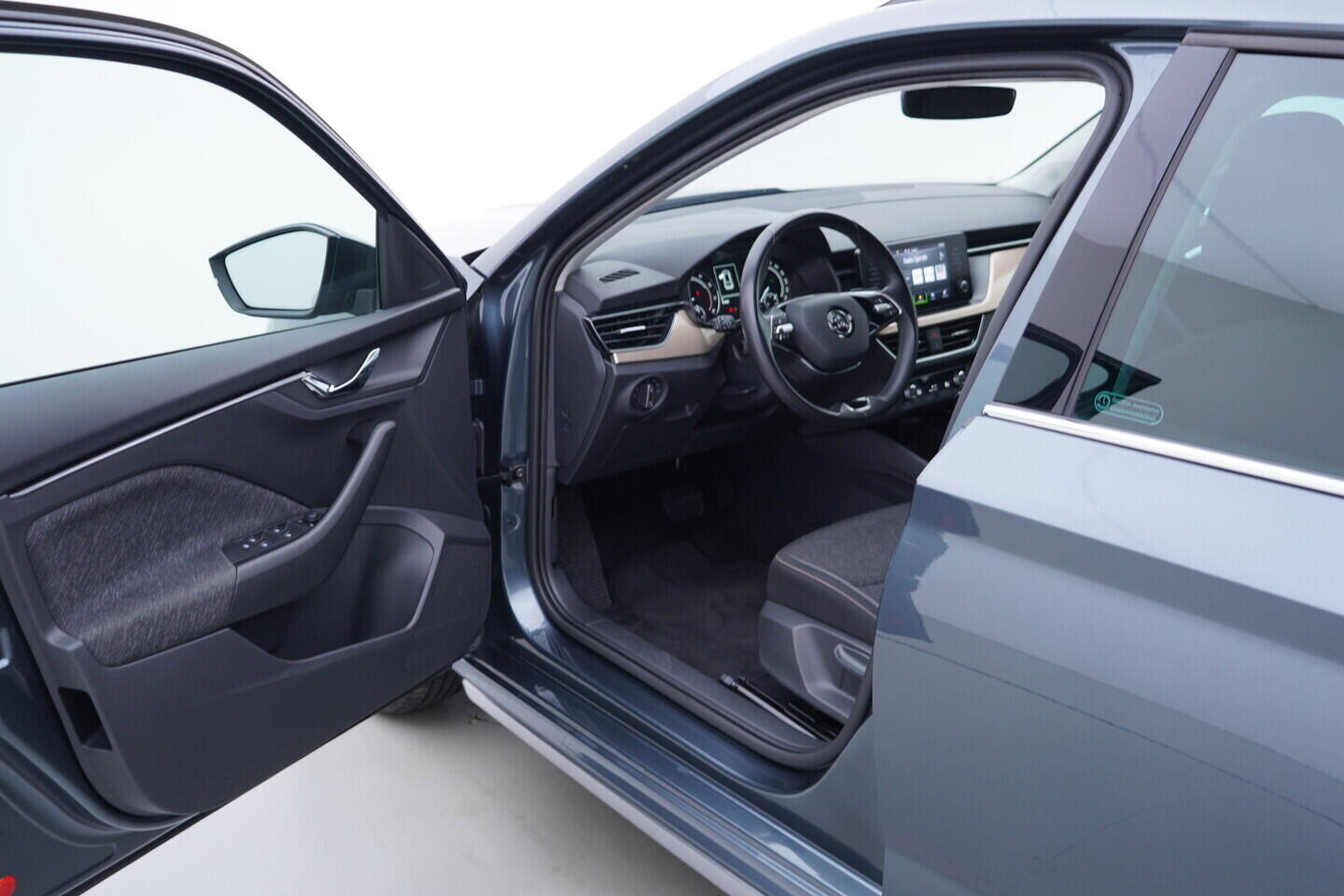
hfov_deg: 53.1
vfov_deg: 36.9
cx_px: 672
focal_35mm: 36
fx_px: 1344
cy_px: 448
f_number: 3.2
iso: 125
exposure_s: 1/40
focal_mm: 24
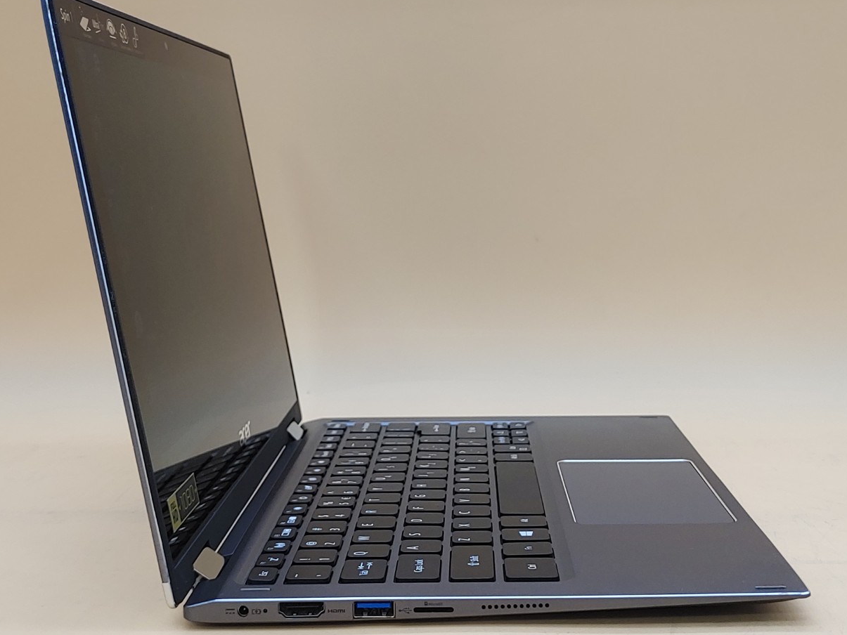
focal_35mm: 49
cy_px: 313
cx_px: 439
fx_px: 1199
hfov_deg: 38.9
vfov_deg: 29.7
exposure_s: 1/91
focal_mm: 4.36
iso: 50
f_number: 1.8
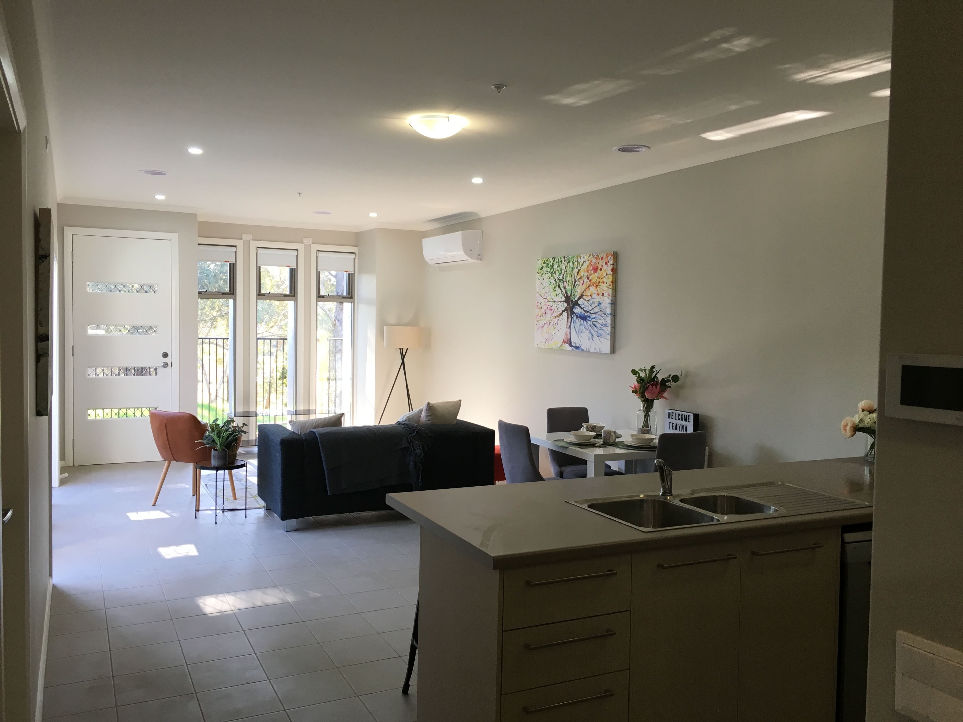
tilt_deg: -3.2
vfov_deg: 48.2
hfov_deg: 61.7
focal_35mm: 29
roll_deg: -1.3
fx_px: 807
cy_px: 361
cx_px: 482
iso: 32
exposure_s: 1/33
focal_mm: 4.15
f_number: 2.2
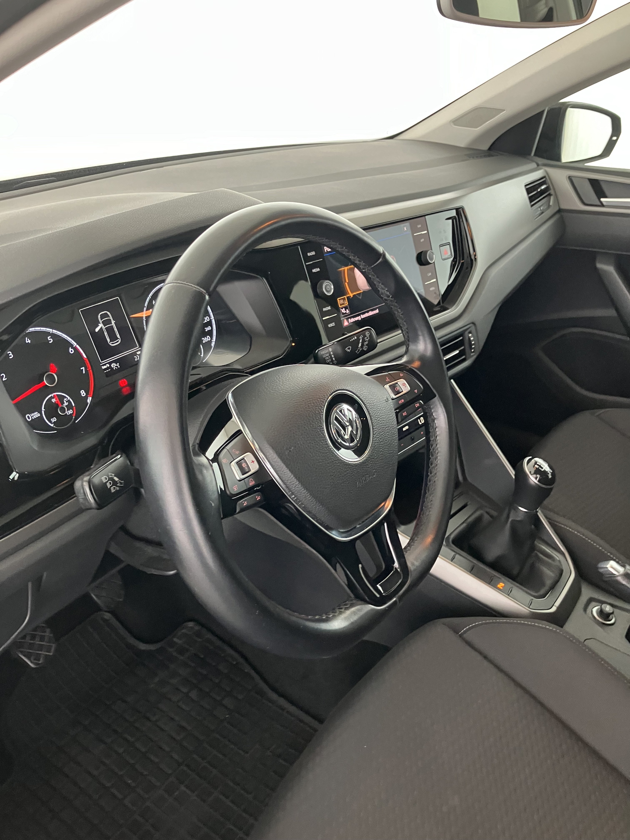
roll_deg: -1.7
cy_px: 420
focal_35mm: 28
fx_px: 679
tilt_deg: -28.4
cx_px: 315
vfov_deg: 63.4
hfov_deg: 49.7
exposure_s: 1/56
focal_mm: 3.99
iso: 200
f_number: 1.8
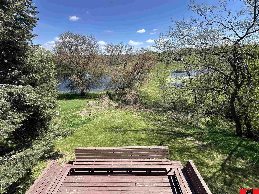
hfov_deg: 102.1
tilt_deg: -19.6
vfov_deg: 85.7
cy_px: 97
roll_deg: +0.9
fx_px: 105
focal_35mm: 14
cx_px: 130
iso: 40
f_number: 2.2
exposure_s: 1/855
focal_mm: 2.22
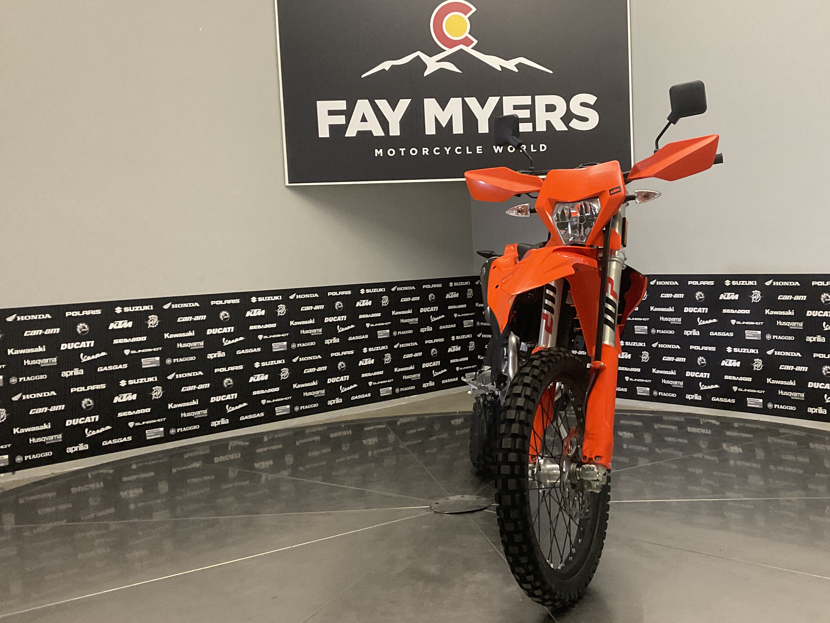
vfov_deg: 36.8
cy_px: 298
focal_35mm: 39
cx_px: 532
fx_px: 935
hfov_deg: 47.3
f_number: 1.8
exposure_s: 1/60
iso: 160
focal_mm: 3
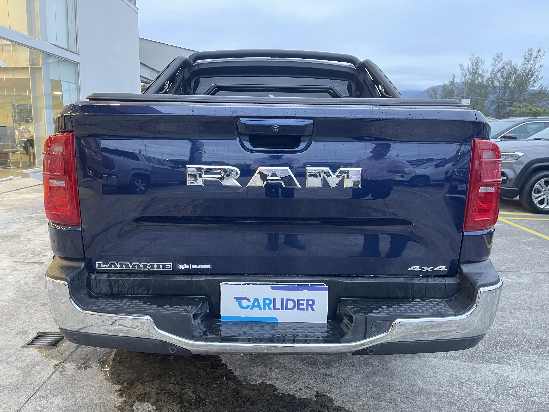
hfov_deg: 69.4
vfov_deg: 54.9
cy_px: 206
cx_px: 274
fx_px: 396
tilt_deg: -11.1
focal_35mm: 25
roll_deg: -1.3
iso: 500
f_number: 1.6
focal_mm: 5.1
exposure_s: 1/60
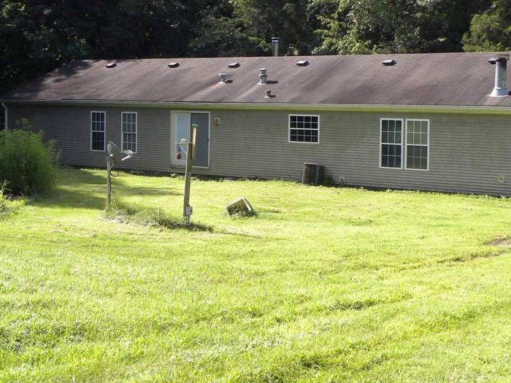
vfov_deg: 24.3
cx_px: 302
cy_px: 126
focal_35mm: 60
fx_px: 886
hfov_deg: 32.1
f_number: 4
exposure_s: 1/158
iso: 64
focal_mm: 7.3
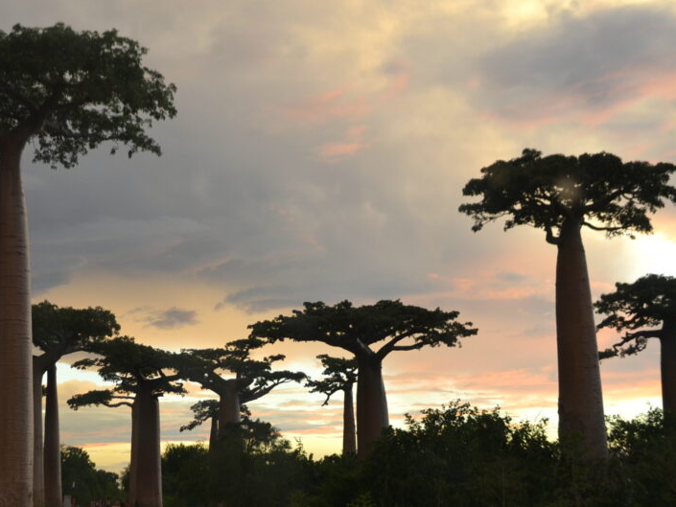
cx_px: 242
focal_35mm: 67
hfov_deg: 28.8
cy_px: 288
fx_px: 1309
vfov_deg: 21.9
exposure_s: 1/100
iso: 400
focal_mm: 32
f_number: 4.8
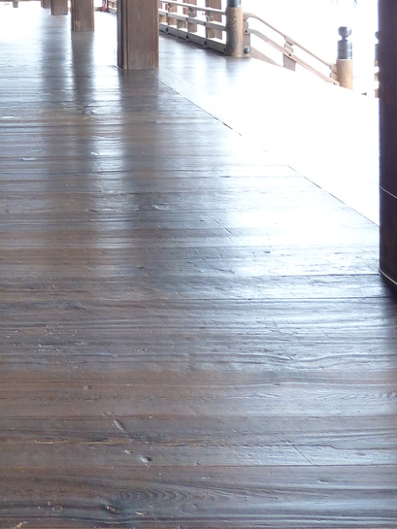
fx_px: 841
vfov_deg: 31.2
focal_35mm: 55
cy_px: -47
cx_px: -29
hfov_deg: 24.9
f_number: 3.3
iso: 125
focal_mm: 4.1
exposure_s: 1/30
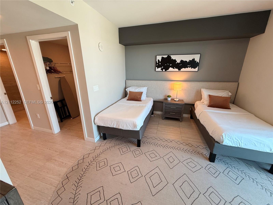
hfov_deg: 102.1
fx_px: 110
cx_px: 136
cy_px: 102
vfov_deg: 85.7
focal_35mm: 14
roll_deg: +0.4
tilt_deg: -17.3
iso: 80
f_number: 2.2
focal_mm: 2.22
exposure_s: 1/120
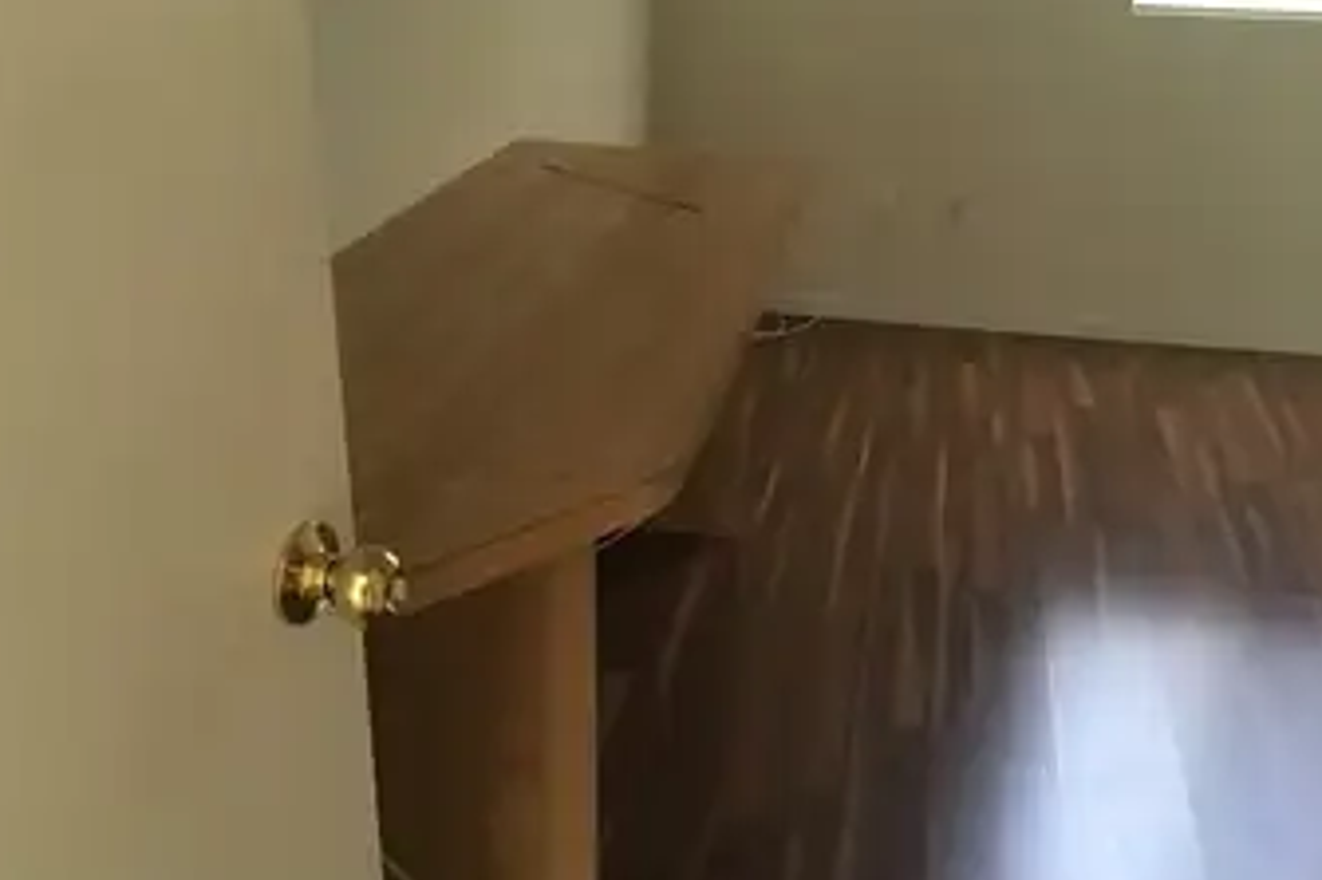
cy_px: 387
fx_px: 1321
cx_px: 698
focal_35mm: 36
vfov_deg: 36.8
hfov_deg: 53.1
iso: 64
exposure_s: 1/4
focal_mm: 4.15
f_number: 2.2
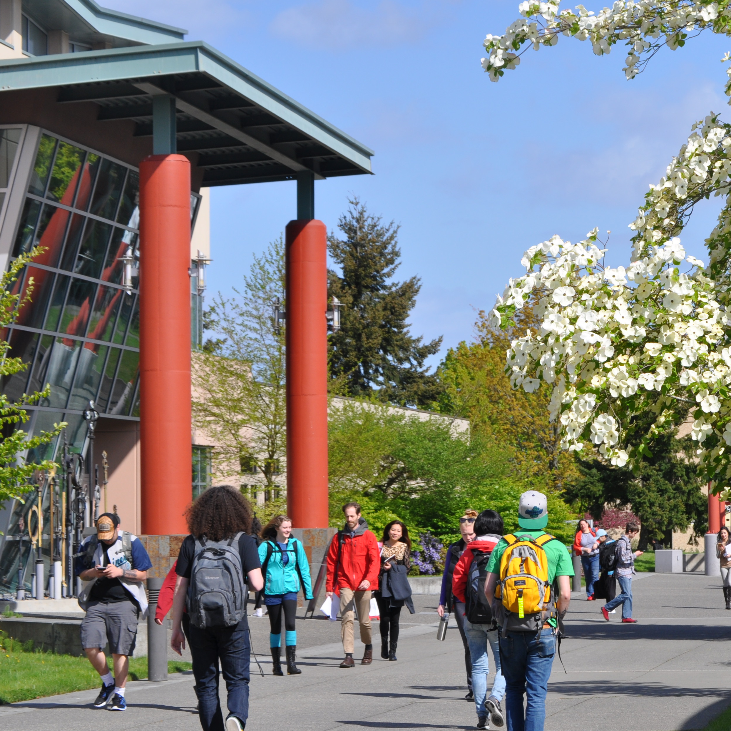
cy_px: 401
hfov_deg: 14.3
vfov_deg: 14.4
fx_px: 2884
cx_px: 620
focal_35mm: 121
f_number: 10
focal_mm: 55
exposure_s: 1/400
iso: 200
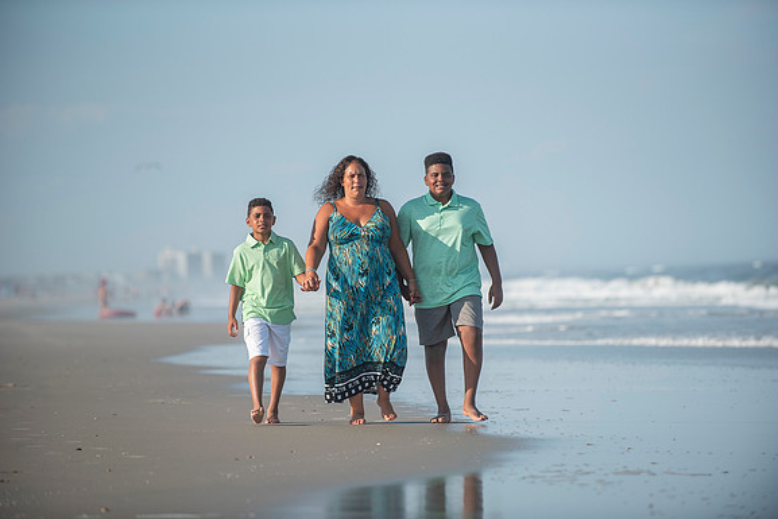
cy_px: 260
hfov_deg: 10.8
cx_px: 390
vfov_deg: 7.2
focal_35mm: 191
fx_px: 4129
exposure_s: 1/4000
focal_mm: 190
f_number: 3.5
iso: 250
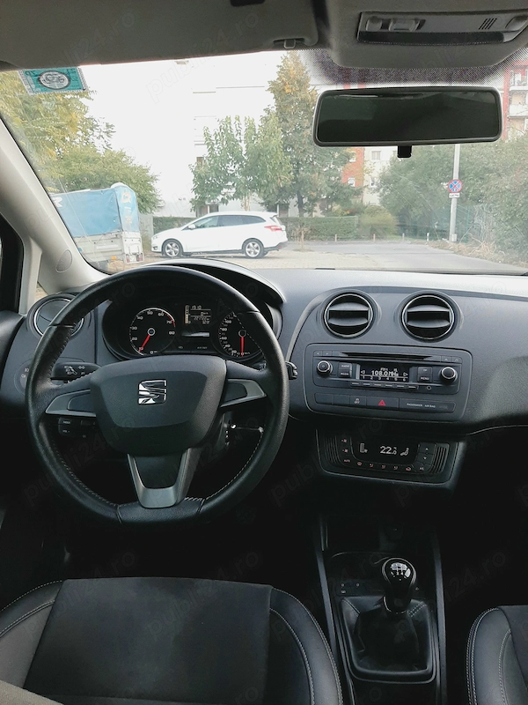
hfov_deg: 53.1
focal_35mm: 26
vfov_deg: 67.3
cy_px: 352
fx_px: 529
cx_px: 264
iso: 125
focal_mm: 3.93
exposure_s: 1/50
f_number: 1.7
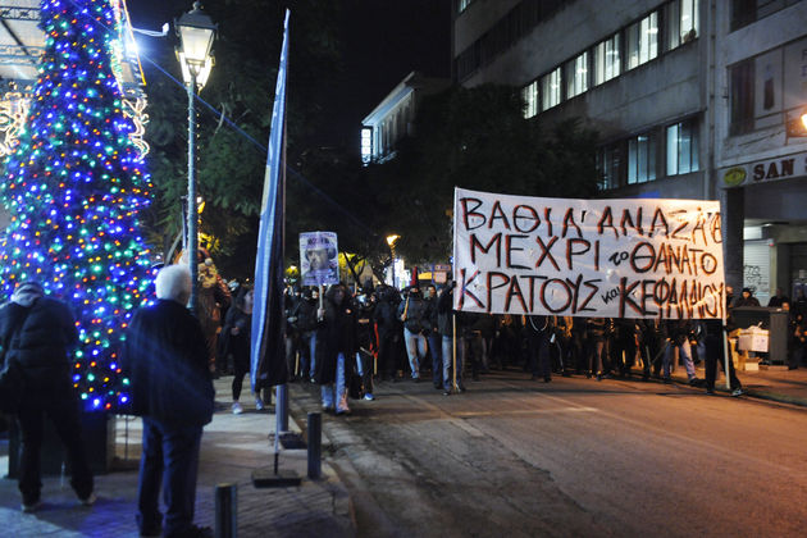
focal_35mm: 40
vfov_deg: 33.4
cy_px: 269
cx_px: 404
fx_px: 897
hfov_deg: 48.5
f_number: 4.5
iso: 5000
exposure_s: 1/80
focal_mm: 40
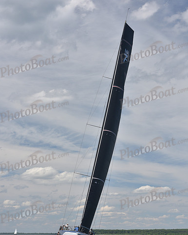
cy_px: 129
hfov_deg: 16.5
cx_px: 94
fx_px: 647
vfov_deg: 20.6
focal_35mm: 93
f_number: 6.3
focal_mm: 82
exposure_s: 1/800
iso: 320
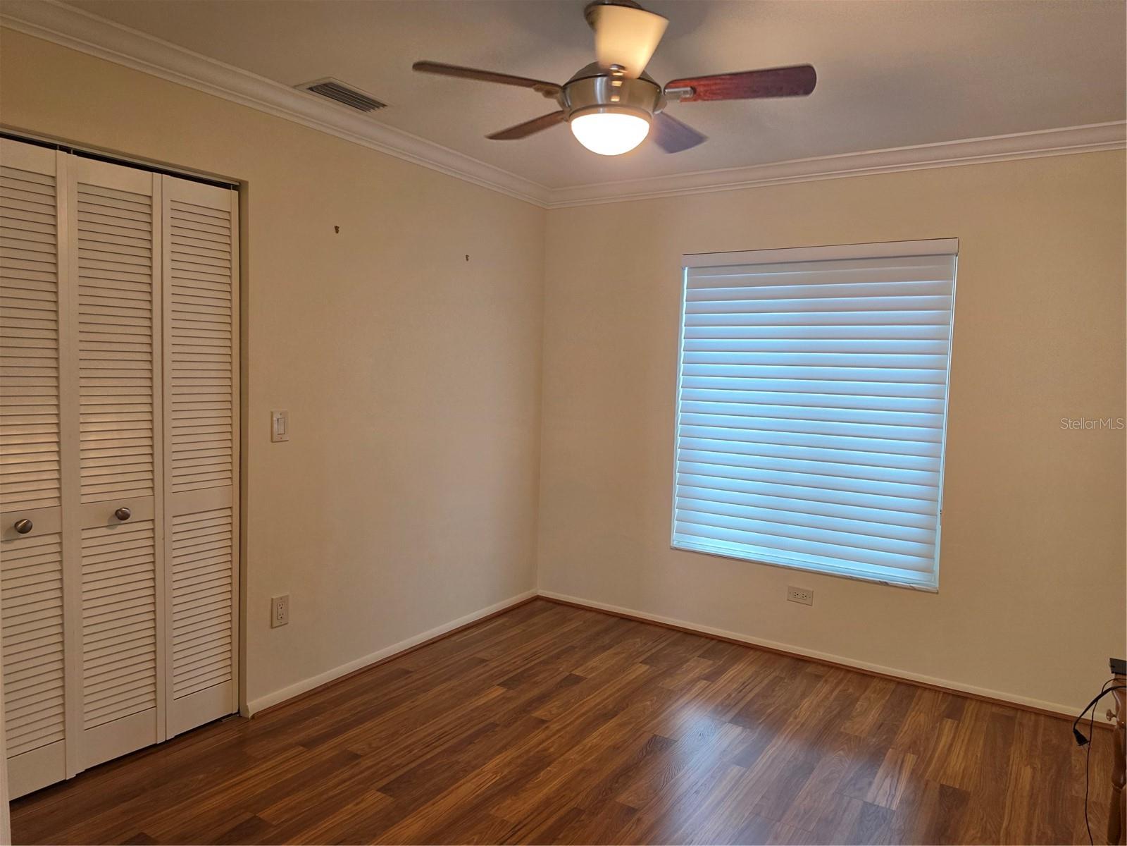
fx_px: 749
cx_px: 564
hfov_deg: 73.9
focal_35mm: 23
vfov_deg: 58.9
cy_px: 423
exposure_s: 1/120
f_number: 1.4
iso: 200
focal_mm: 6.5
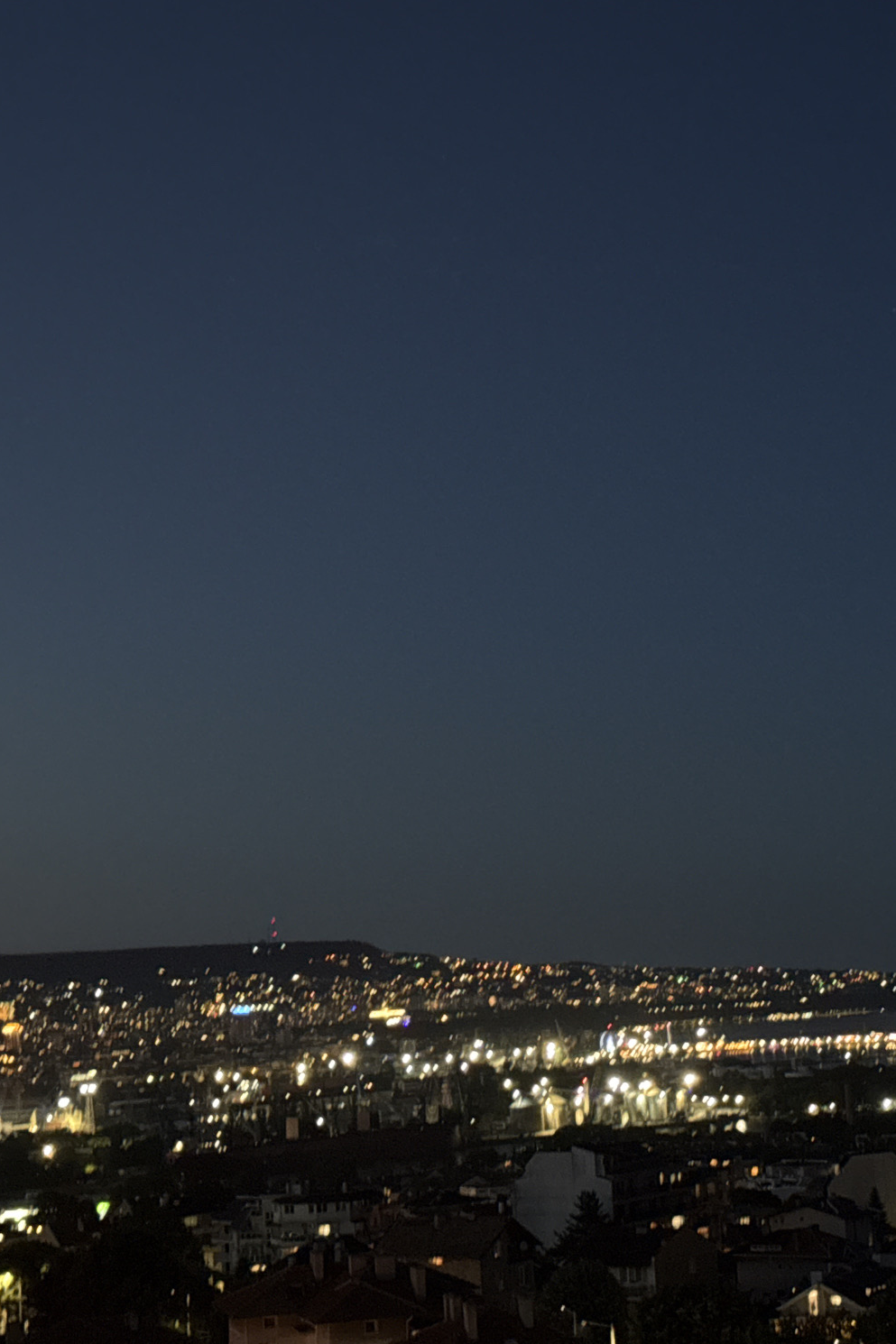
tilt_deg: +7.6
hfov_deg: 20.3
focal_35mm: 67
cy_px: 671
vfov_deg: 30.1
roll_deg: +2.7
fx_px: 2502
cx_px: 529
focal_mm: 6.76
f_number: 1.78
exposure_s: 1/15
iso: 1250
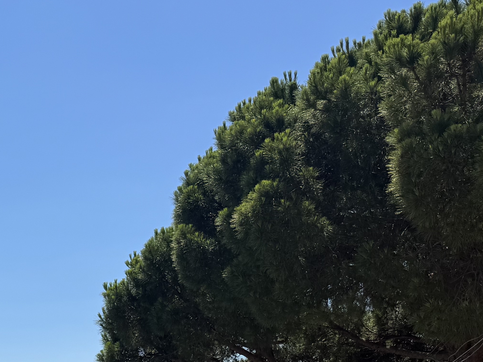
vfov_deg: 20.0
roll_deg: +0.2
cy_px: 458
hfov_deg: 24.2
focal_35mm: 68
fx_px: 949
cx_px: -179
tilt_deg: -0.7
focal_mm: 6.76
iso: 80
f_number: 1.78
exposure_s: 1/7092
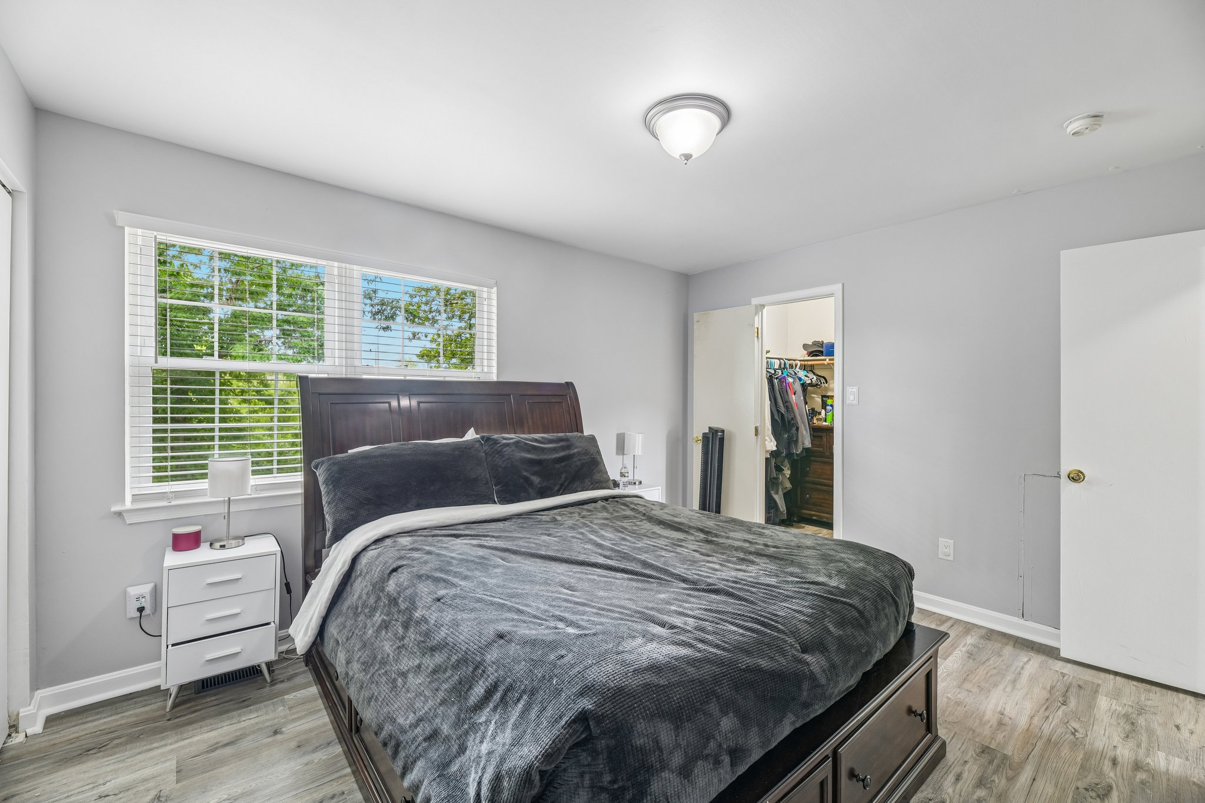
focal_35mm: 14
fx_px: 469
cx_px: 602
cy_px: 402
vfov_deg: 81.2
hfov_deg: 104.3
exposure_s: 1/6
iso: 400
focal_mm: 14
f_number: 8
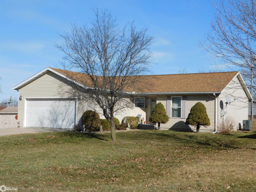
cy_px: 96
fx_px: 377
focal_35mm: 51
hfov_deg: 37.5
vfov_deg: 28.6
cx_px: 128
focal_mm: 9
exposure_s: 1/1500
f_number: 3.8
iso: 125
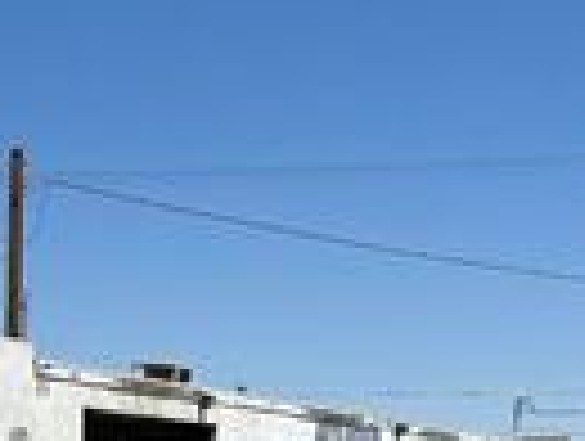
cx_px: -248
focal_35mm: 100
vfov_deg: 14.2
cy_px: 583
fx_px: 1693
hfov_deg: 17.9
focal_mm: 5.7
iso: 50
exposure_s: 1/6579
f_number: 1.5
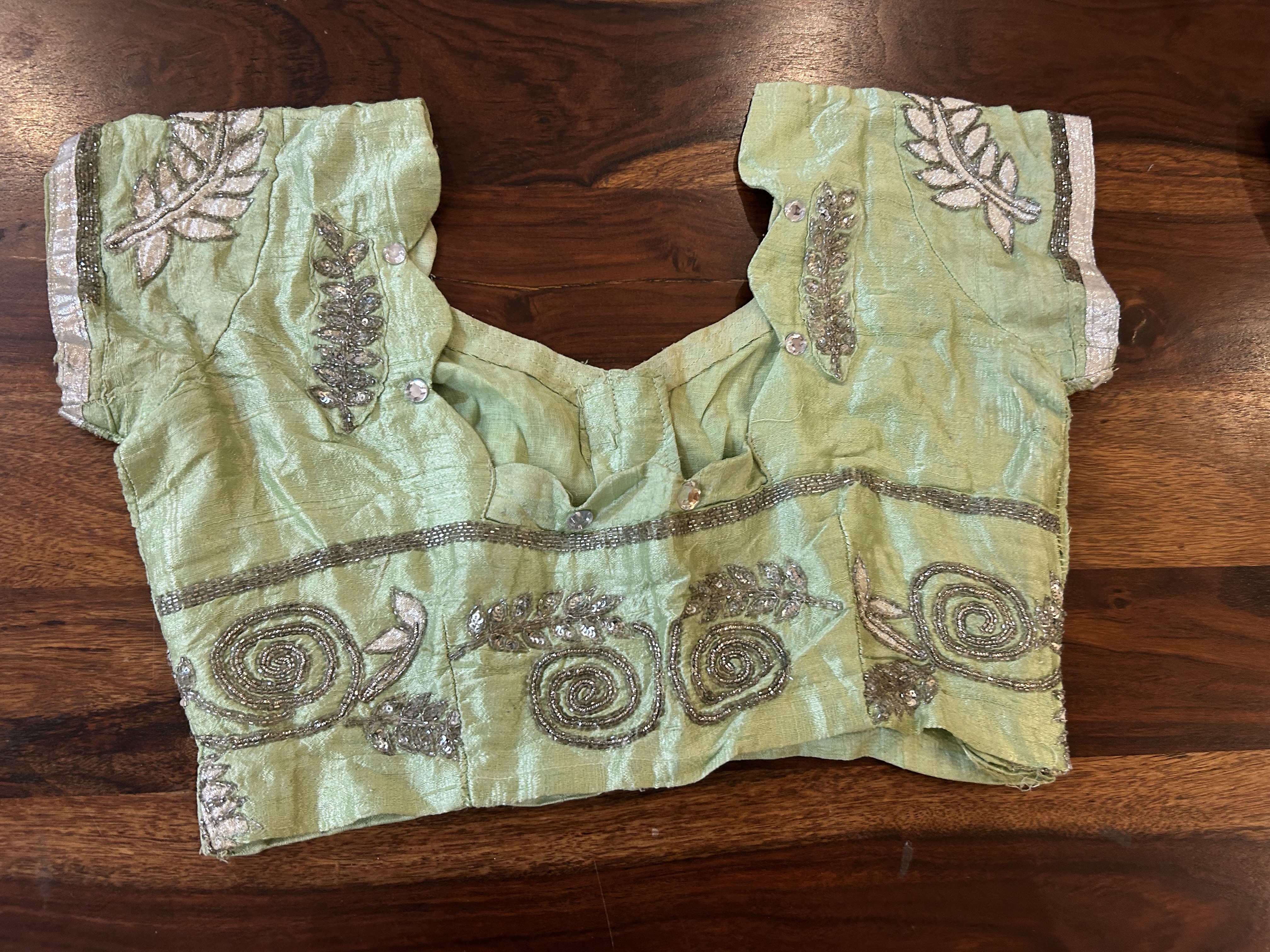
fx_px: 954
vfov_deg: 53.1
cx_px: 635
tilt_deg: -72.8
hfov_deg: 67.3
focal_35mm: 26
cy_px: 476
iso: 160
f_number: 1.5
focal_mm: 5.7
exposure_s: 1/50
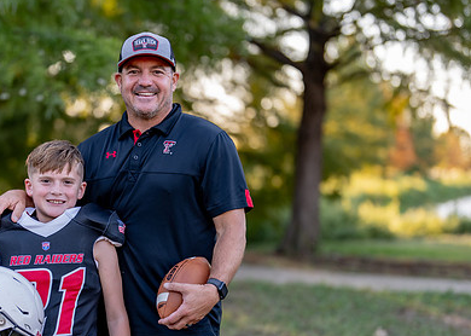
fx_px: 1150
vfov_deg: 16.6
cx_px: 133
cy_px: 226
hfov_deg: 23.0
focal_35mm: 86
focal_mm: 50
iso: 100
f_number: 1.2
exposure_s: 1/400
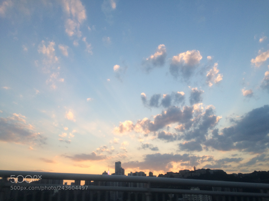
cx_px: 134
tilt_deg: +23.1
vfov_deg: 48.2
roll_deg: -1.9
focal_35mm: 29
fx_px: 225
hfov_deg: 61.7
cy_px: 100
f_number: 2.2
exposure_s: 1/128
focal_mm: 4.15
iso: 32
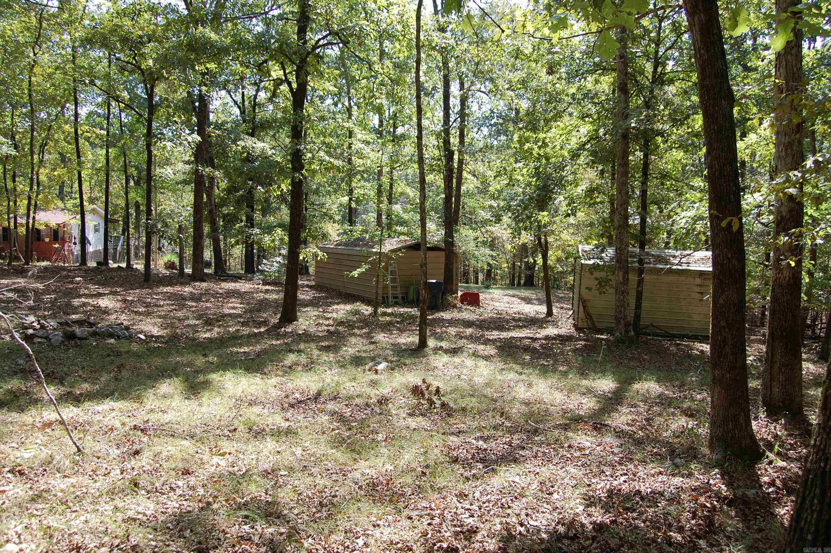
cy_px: 276
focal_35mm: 27
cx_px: 416
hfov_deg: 67.4
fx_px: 623
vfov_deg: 47.8
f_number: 6.3
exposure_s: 1/160
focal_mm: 18
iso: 200
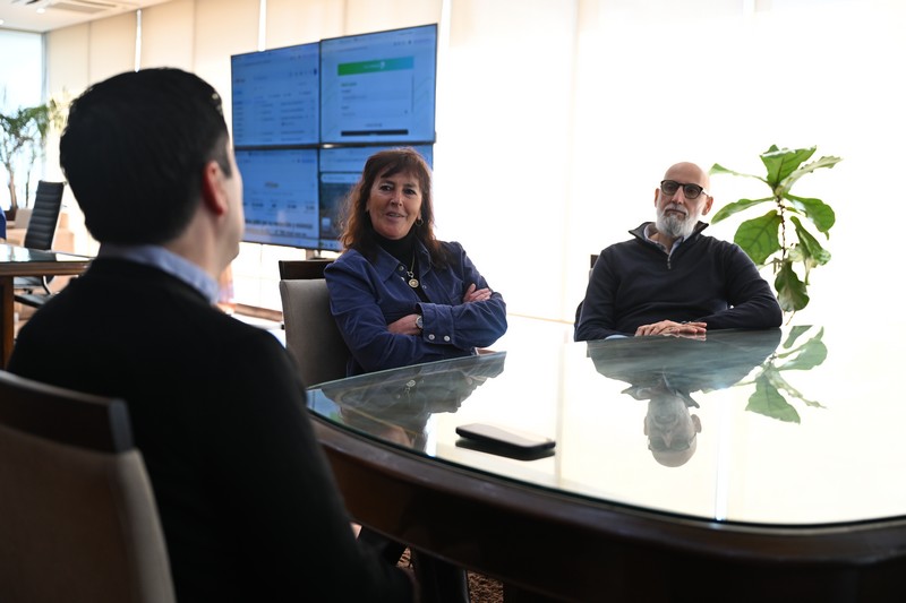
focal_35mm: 43
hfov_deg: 45.4
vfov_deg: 31.2
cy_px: 302
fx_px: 1082
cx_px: 453
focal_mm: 43
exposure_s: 1/320
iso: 1000
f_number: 3.2
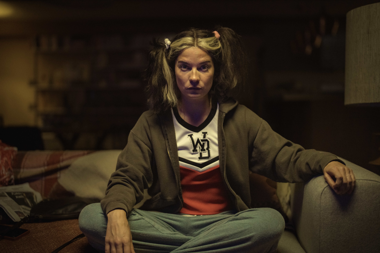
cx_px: 190
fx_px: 528
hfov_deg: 39.6
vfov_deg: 27.0
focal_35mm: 50
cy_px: 126
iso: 3200
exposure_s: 1/800
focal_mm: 50
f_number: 1.2
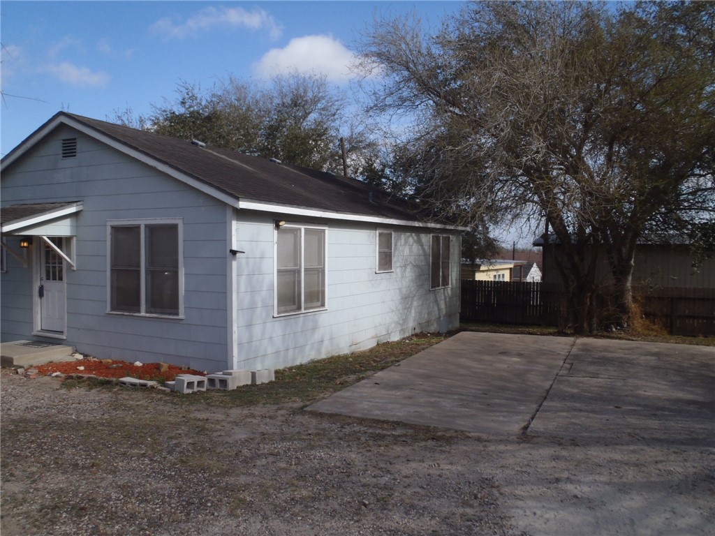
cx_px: 358
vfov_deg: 49.7
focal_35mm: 28
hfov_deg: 63.4
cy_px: 268
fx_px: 578
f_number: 10
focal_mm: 5
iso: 80
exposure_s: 1/80
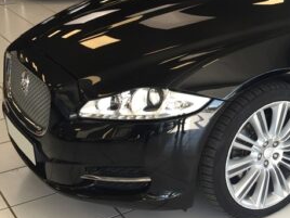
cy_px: 40
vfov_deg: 22.3
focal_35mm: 65
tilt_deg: -15.4
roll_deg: -2.2
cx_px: 307
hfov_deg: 27.6
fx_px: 545
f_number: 2.2
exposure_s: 1/100
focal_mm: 4.15
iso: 32
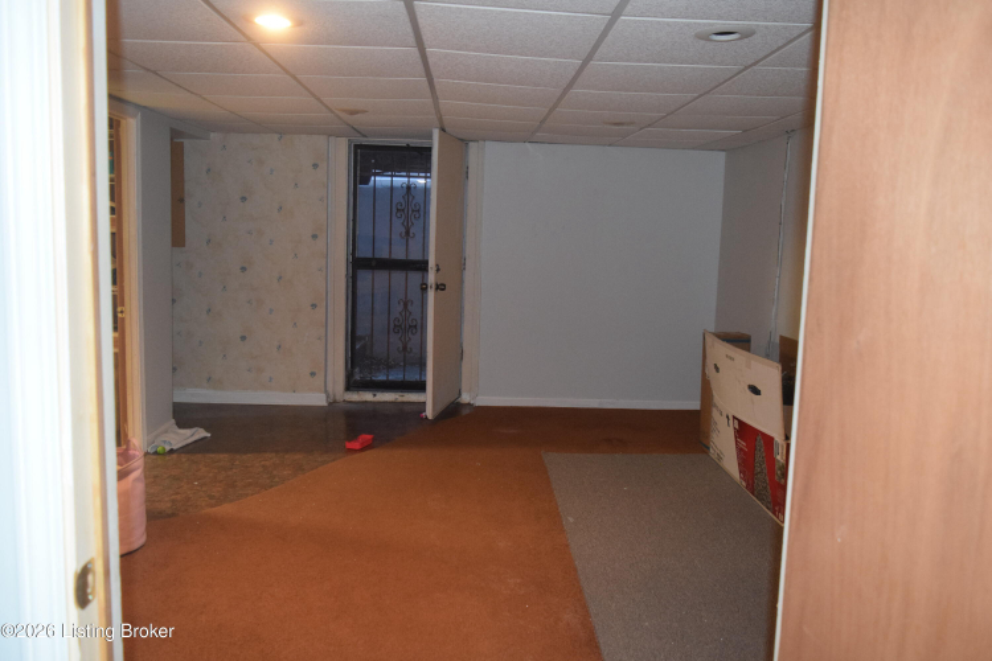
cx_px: 496
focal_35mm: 30
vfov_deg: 43.6
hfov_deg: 61.9
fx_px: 827
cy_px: 330
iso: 2500
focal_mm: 20
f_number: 3.5
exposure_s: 1/60
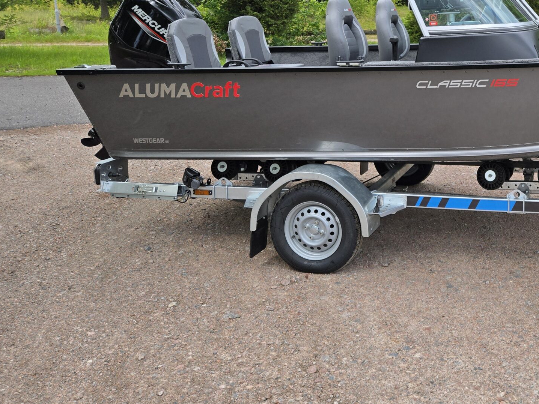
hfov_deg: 42.3
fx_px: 638
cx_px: 476
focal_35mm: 41
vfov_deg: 33.9
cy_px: 72
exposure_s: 1/2163
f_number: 1.8
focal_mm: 5.4
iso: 80
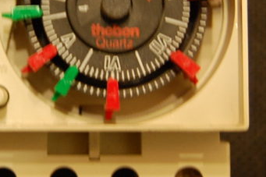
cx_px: 37
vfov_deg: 8.7
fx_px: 1163
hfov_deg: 13.0
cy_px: 18
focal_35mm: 158
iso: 1100
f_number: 4.8
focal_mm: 35
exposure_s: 1/8
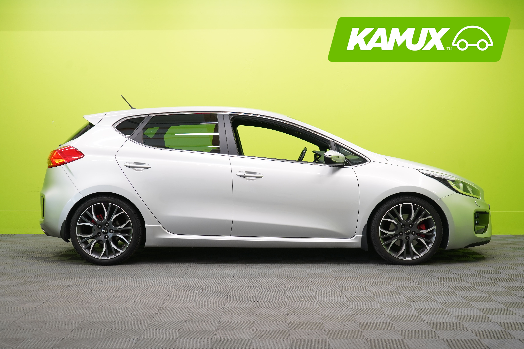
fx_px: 713
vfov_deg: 27.5
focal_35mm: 49
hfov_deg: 40.3
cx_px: 262
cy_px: 174
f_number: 5
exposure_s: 1/30
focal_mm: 49
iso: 400
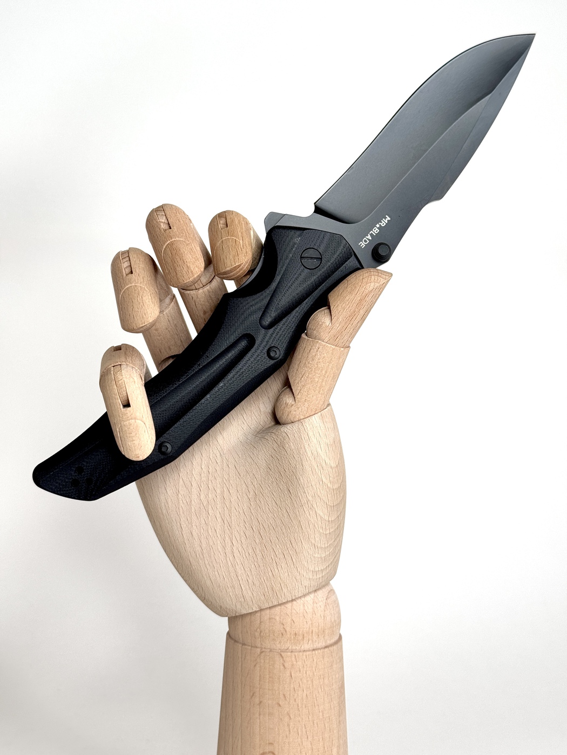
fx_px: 1048
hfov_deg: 30.3
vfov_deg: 39.7
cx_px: 284
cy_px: 378
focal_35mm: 48
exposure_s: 1/425
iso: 64
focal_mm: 6.76
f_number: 1.78
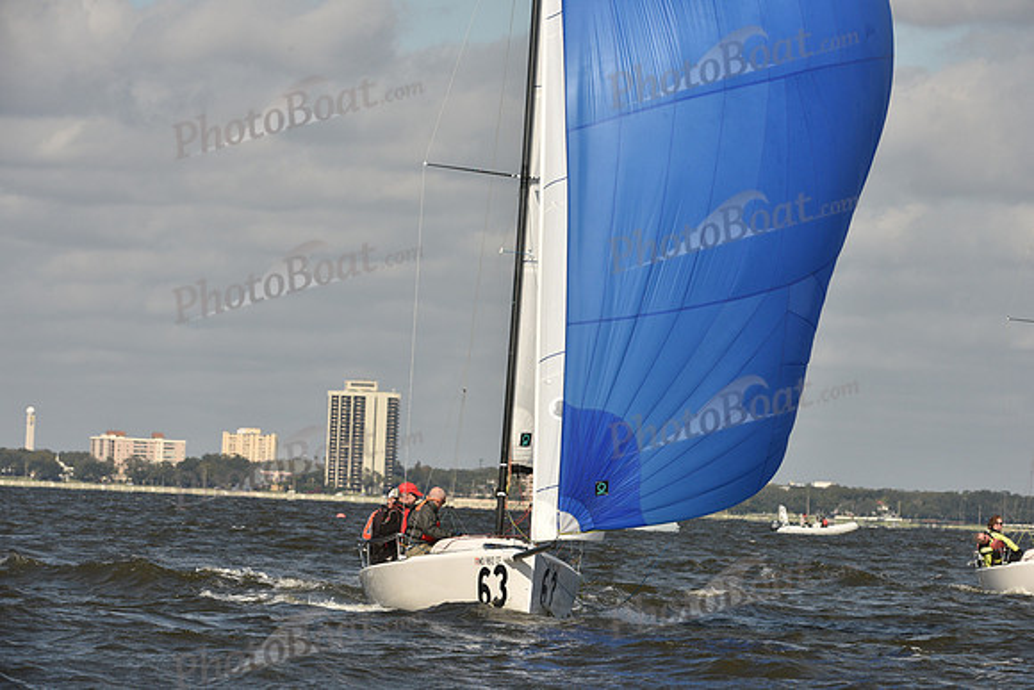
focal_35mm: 270
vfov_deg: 5.1
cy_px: 345
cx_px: 517
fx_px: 7756
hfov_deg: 7.6
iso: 500
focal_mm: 270
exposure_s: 1/1250
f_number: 11
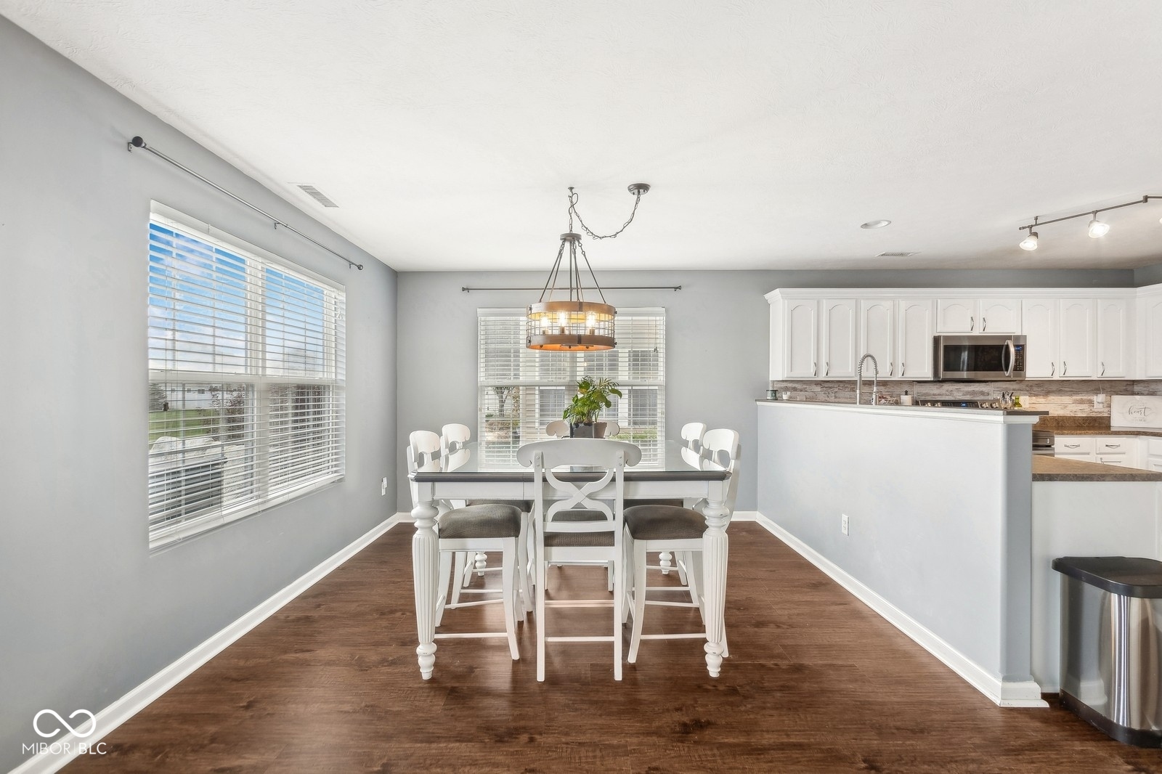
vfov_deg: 77.3
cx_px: 581
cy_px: 387
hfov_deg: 100.4
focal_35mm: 15
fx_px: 484
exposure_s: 1/6
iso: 200
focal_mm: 10
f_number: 8
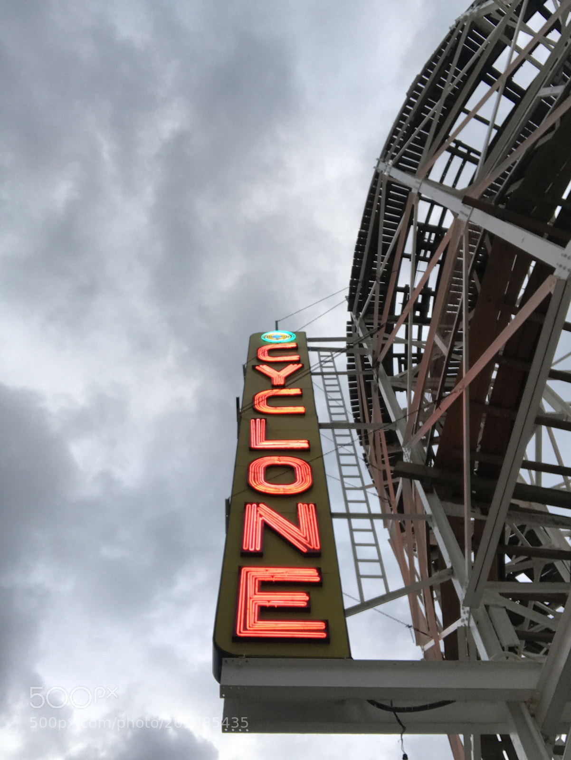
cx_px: 286
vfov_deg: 56.8
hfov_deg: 44.2
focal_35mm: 32
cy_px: 380
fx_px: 703
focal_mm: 2.87
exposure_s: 1/119
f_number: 2.2
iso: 25
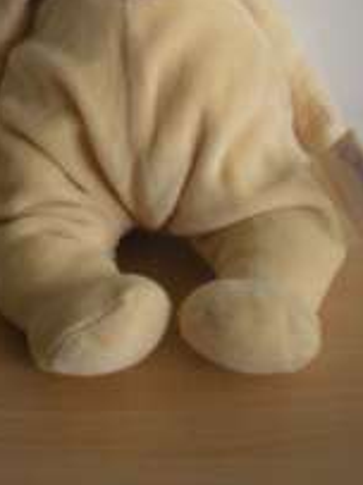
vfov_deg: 26.0
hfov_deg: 20.1
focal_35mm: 73
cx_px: 143
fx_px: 1022
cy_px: 74
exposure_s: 1/44.2
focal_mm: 6.3
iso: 200
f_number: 3.1
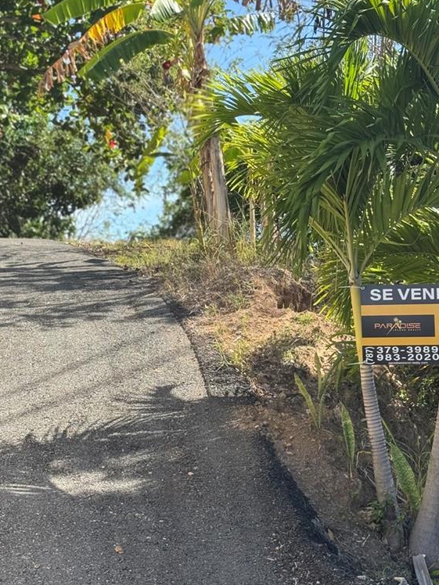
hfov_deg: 19.1
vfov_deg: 25.3
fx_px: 1302
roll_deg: +1.0
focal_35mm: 77
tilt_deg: +4.5
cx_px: 160
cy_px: 237
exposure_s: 1/1597
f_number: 1.78
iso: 64
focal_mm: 6.76
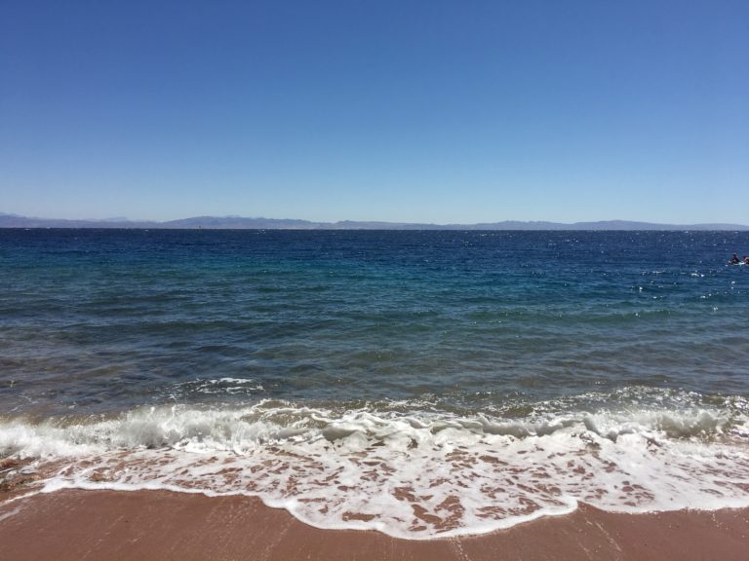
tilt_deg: -4.0
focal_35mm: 29
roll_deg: -0.7
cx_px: 374
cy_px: 280
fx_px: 627
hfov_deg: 61.7
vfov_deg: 48.2
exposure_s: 1/3344
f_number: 2.2
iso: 25
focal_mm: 4.15
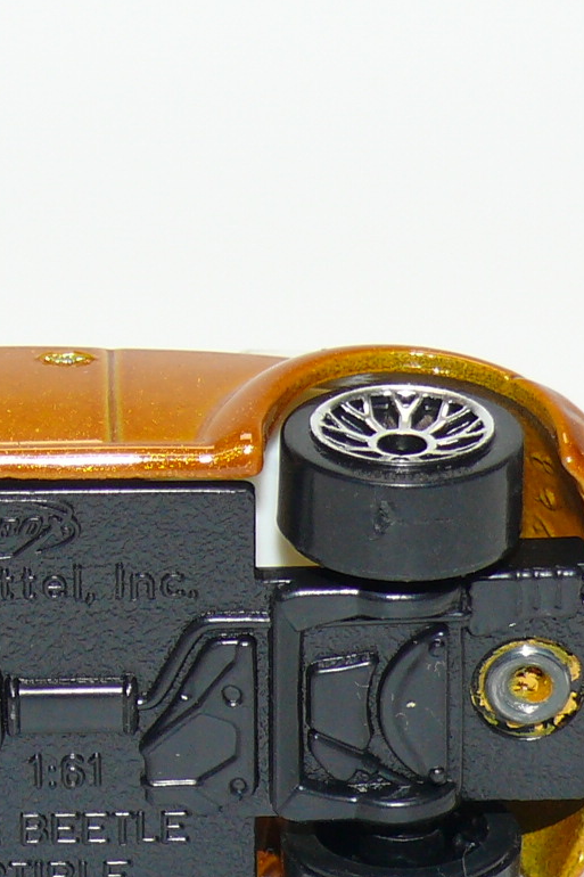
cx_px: 6
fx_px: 5891
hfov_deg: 5.7
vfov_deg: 8.5
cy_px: 581
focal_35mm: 242
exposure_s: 1/30
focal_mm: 14.2
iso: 100
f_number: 4
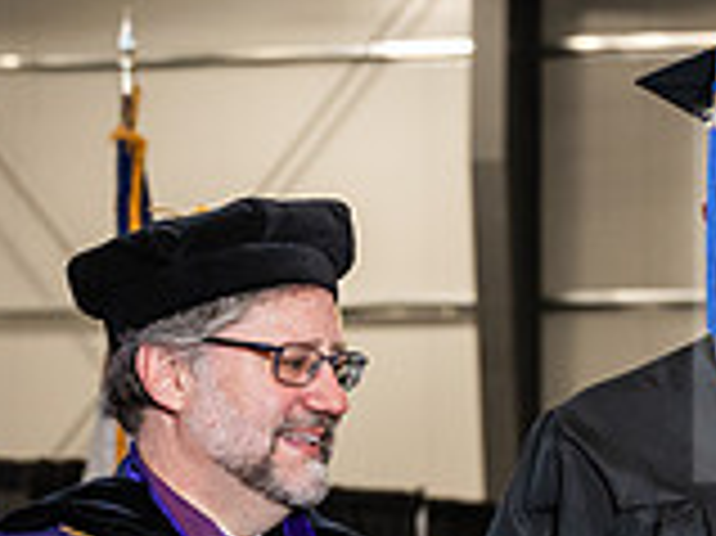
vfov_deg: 7.1
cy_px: 651
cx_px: 558
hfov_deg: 9.5
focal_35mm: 207
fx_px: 4278
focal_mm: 59
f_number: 4.5
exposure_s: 1/200
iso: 1250
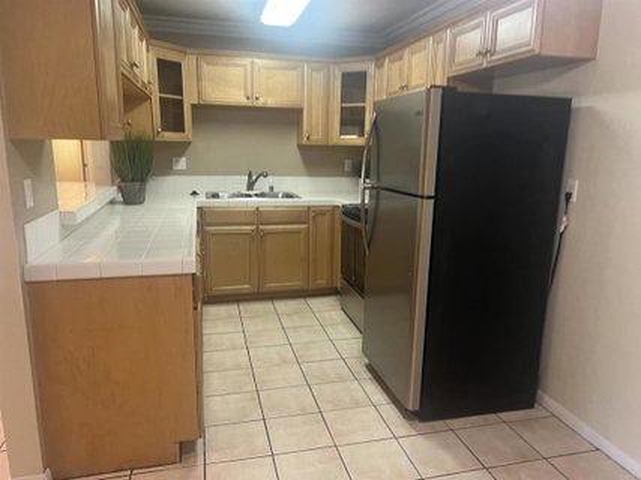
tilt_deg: -8.8
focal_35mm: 26
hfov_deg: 67.3
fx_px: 481
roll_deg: +0.3
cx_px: 320
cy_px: 240
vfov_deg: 53.0
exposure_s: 1/60
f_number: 1.5
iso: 250
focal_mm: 5.7
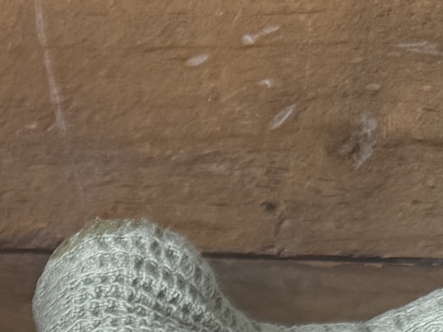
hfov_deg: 10.8
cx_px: -516
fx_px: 2086
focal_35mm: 163
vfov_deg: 8.0
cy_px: 947
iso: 64
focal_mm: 6.76
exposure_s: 1/147
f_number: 1.78
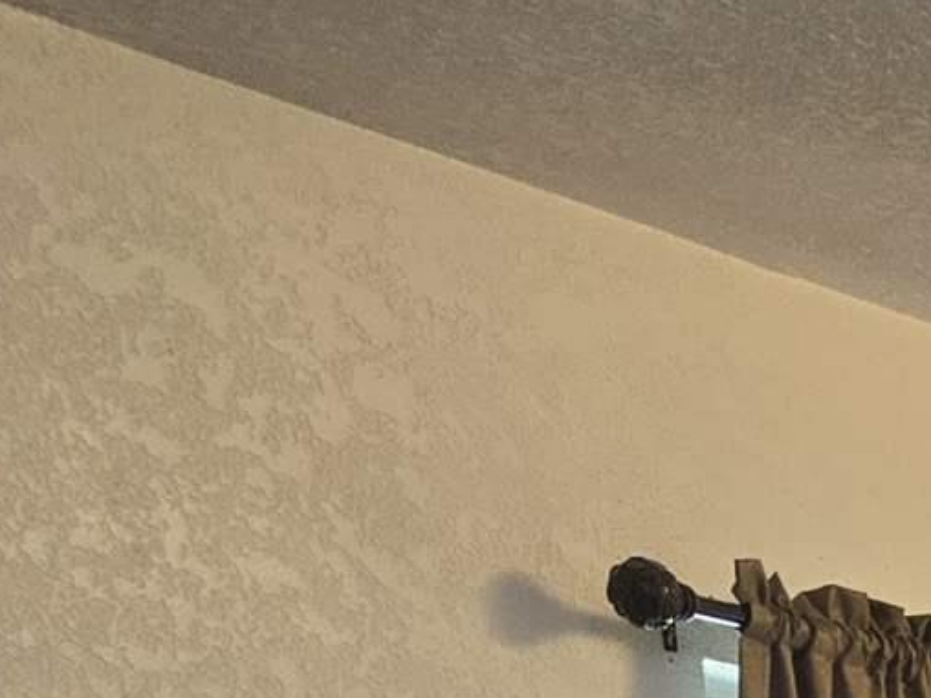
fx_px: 3738
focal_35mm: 139
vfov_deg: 9.0
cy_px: 1979
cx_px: 2348
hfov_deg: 11.4
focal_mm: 5.4
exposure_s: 1/120
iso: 125
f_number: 1.8
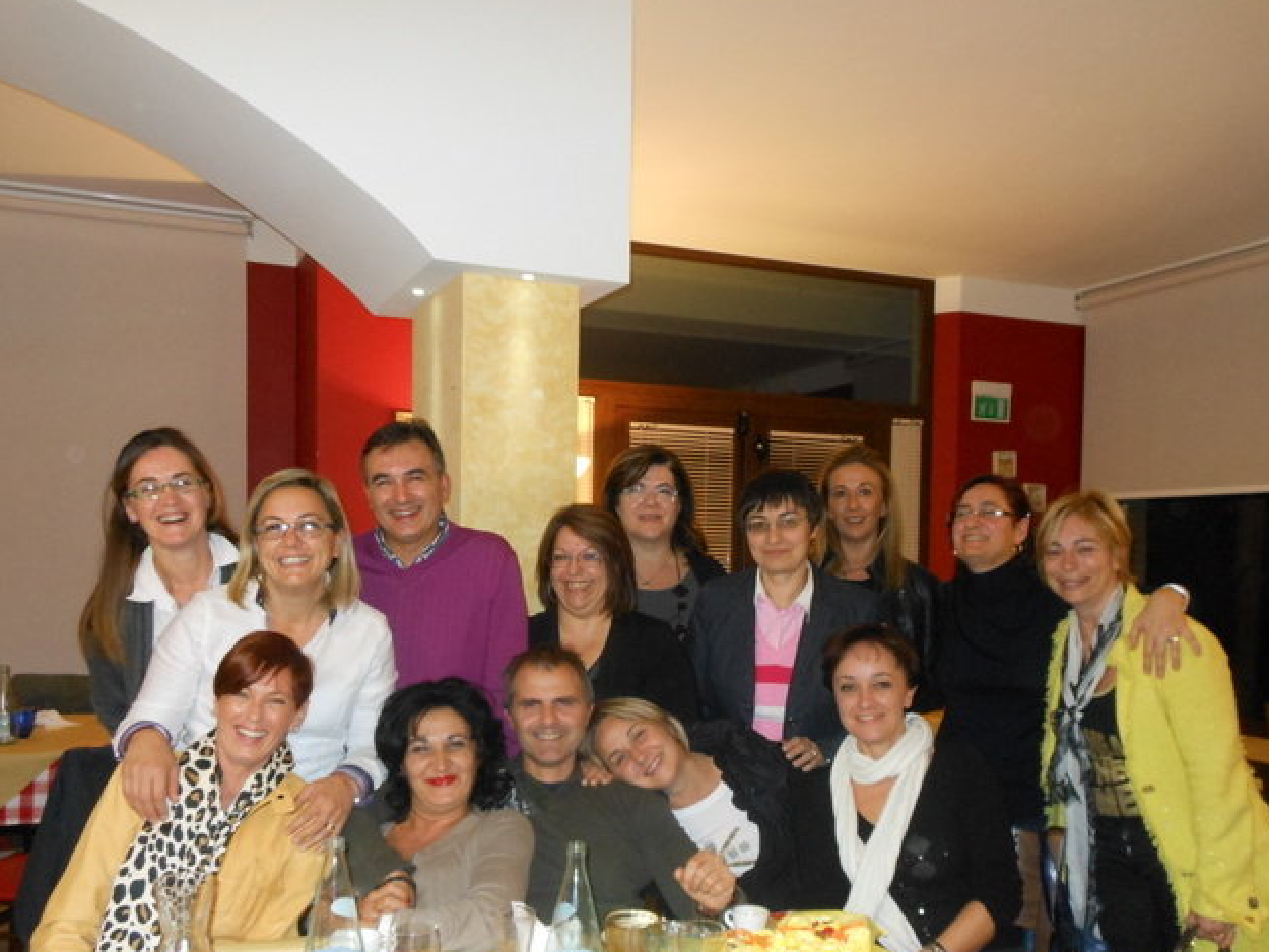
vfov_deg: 44.0
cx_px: 613
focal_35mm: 32
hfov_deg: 56.8
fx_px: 1173
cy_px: 552
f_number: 3.2
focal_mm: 4.5
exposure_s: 1/25
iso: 320
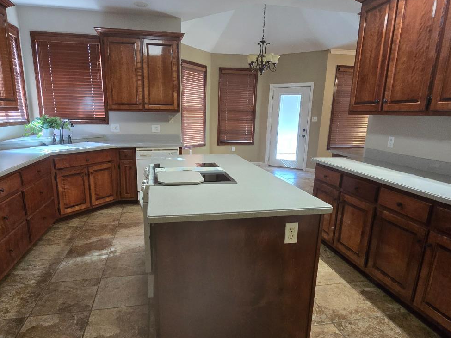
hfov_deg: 81.6
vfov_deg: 65.9
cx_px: 209
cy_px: 180
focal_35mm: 20
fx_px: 261
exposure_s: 1/60
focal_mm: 2.2
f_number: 2.2
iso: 640
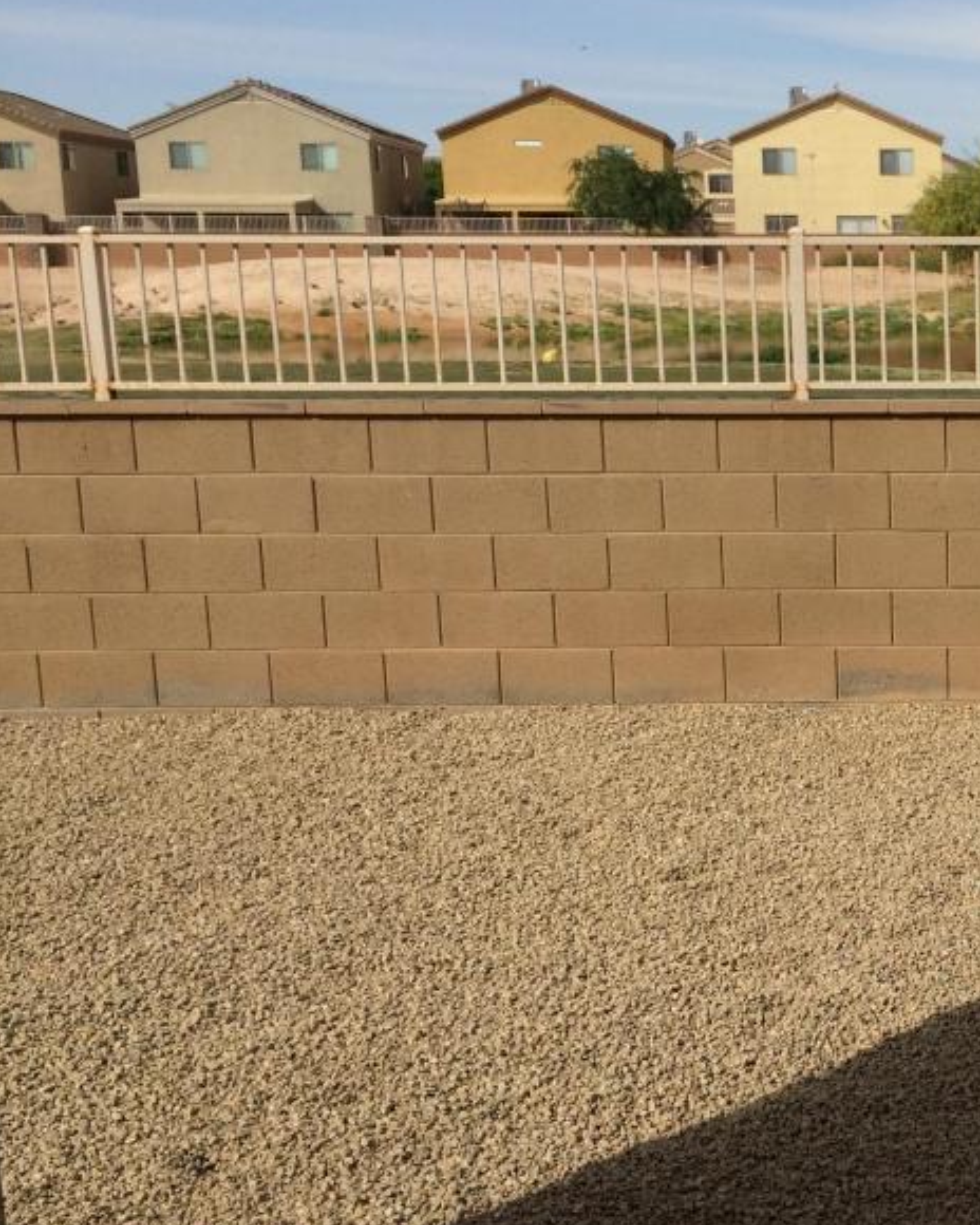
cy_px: 579
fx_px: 1813
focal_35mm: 50
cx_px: 1073
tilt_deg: -12.0
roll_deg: +1.2
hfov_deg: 27.7
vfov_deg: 37.3
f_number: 2.2
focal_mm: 4.15
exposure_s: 1/2933
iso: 32
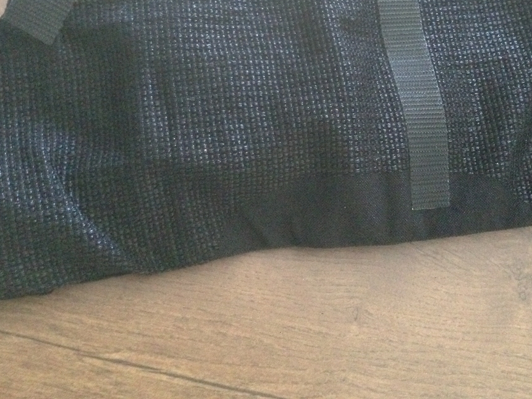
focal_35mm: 46
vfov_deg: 31.2
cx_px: 316
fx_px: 707
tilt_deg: -70.1
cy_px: 122
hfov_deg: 41.1
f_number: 2.4
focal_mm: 4.12
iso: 640
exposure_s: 1/15
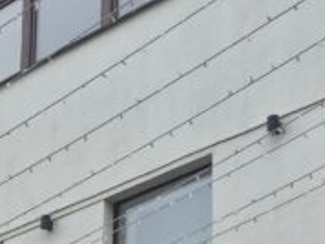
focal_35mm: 132
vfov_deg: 9.7
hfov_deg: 12.5
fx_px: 1241
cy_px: 625
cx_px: -385
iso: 25
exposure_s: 1/642
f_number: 1.8
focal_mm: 5.4
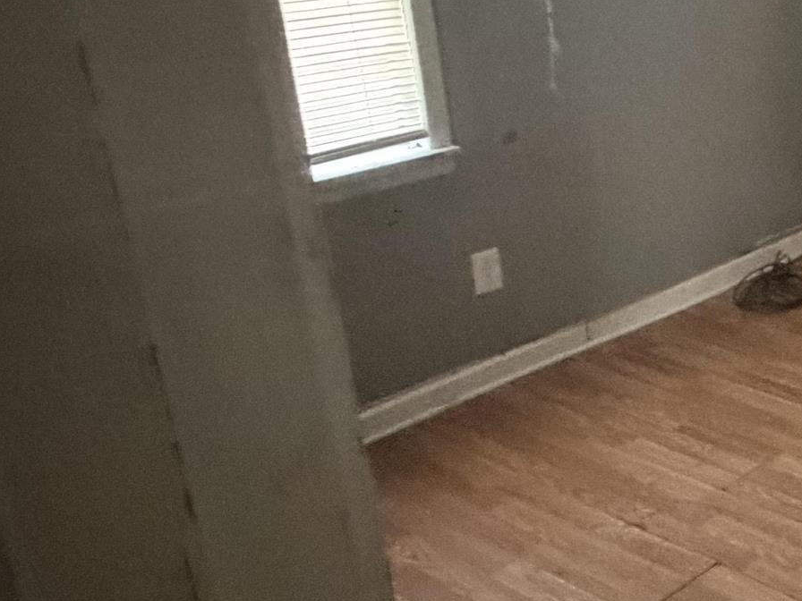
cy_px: 123
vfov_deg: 29.6
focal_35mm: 48
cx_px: 1116
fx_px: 1112
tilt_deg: -13.1
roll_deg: +0.9
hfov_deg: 29.3
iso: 1600
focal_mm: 2.22
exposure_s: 1/37
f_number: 2.2
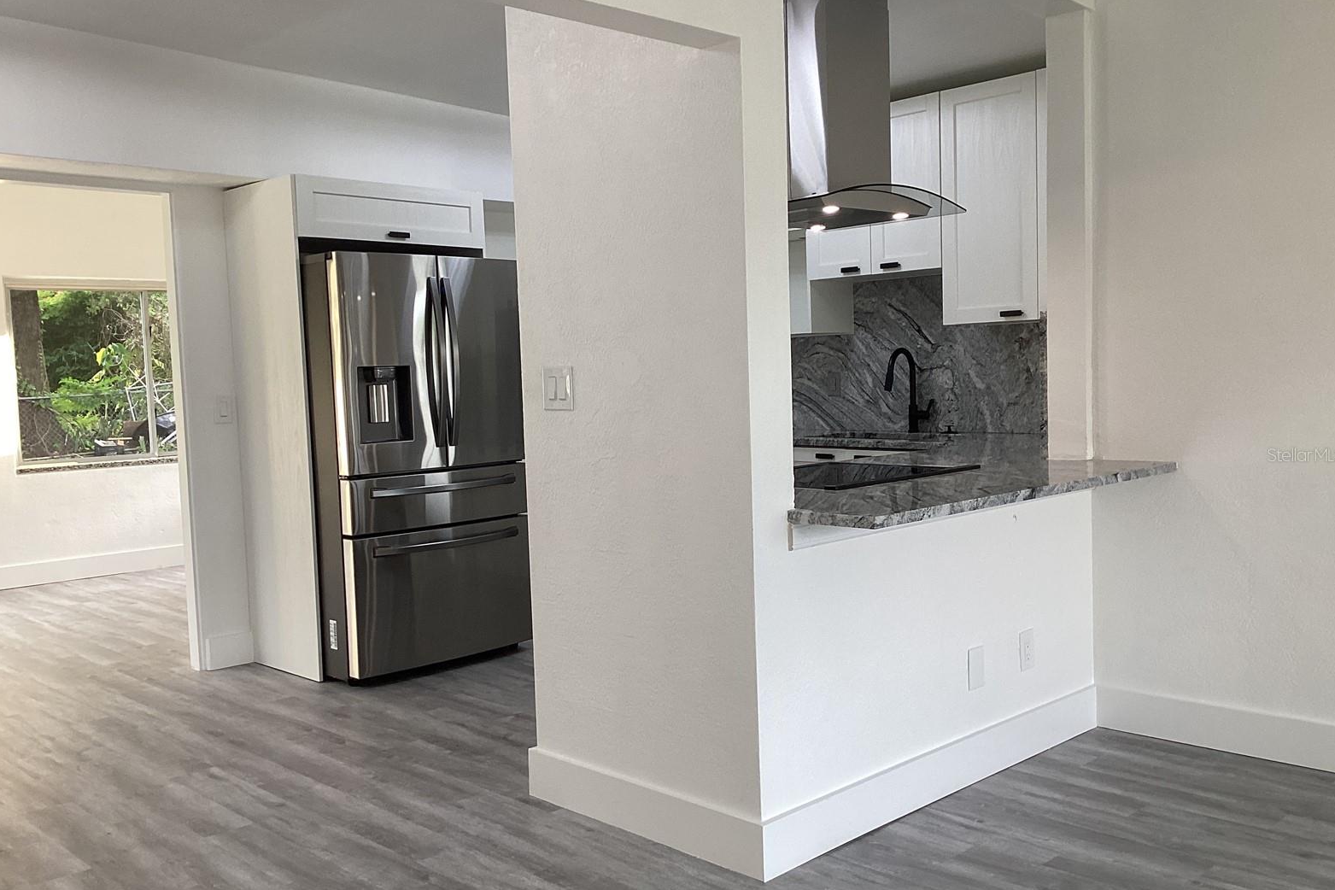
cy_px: 454
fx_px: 1224
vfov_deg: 40.0
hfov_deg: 57.2
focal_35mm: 33
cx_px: 665
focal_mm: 3.3
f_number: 2.4
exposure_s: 1/60
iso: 80
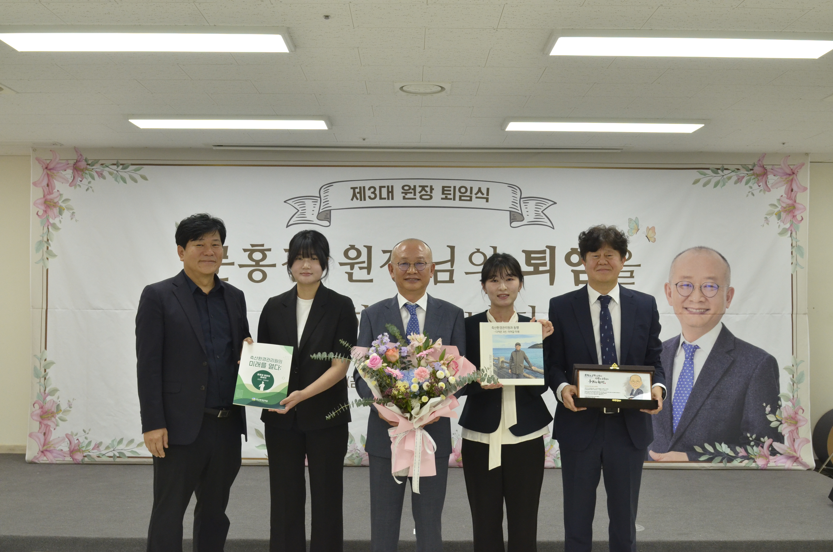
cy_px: 276
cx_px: 416
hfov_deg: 53.2
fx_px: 831
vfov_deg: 36.7
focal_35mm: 36
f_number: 6.7
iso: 1250
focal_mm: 24
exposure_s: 1/125
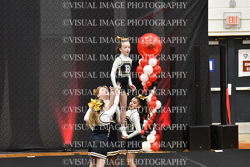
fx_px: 1250
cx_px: 125
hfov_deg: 11.4
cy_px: 84
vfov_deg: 7.6
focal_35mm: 180
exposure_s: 1/800
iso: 5000
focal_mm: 120
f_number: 2.8
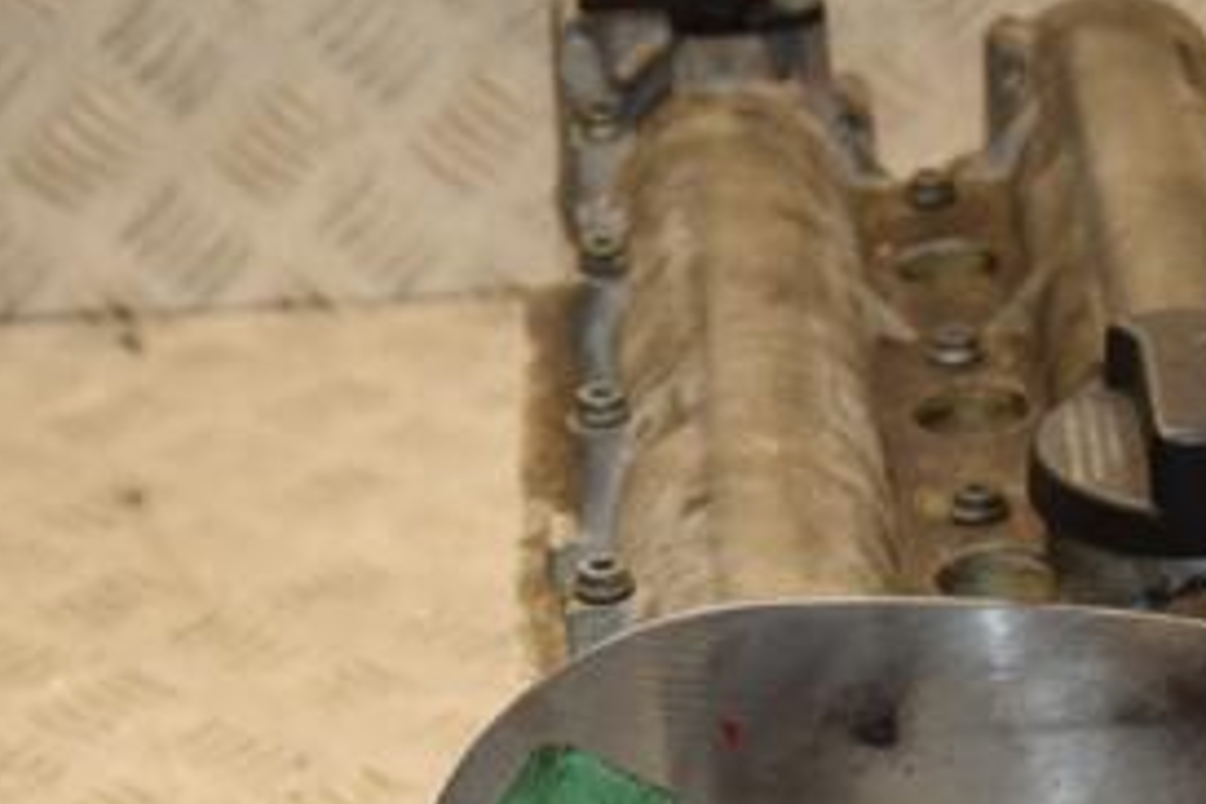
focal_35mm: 148
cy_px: 786
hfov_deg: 13.8
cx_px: 760
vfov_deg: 9.2
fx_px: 4961
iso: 800
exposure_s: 1/160
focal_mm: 45
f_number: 4.8
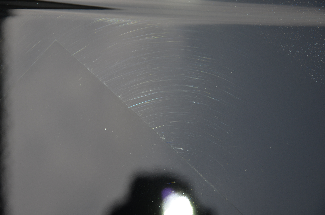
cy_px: 108
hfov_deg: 13.1
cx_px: 162
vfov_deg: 8.7
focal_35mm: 158
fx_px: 1419
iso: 180
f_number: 8
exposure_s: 1/250
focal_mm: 105
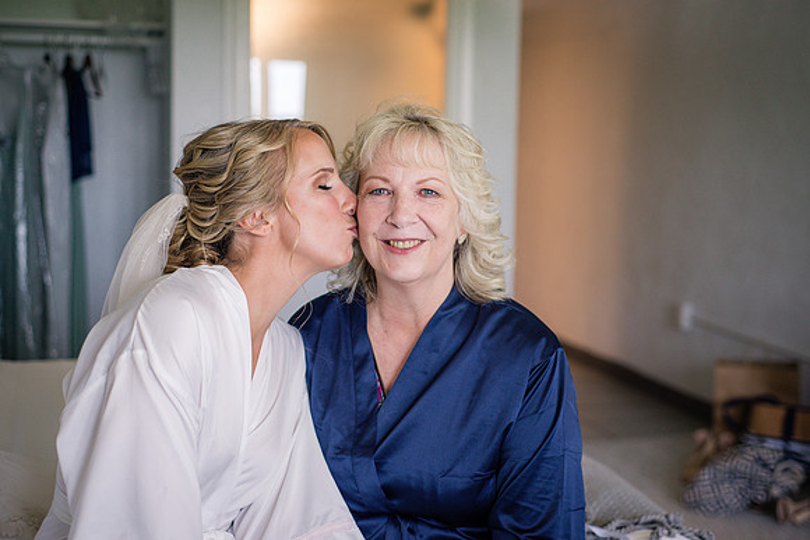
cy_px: 270
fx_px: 1125
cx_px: 405
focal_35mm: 50
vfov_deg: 27.0
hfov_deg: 39.6
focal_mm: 50
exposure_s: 1/200
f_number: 2.5
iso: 640
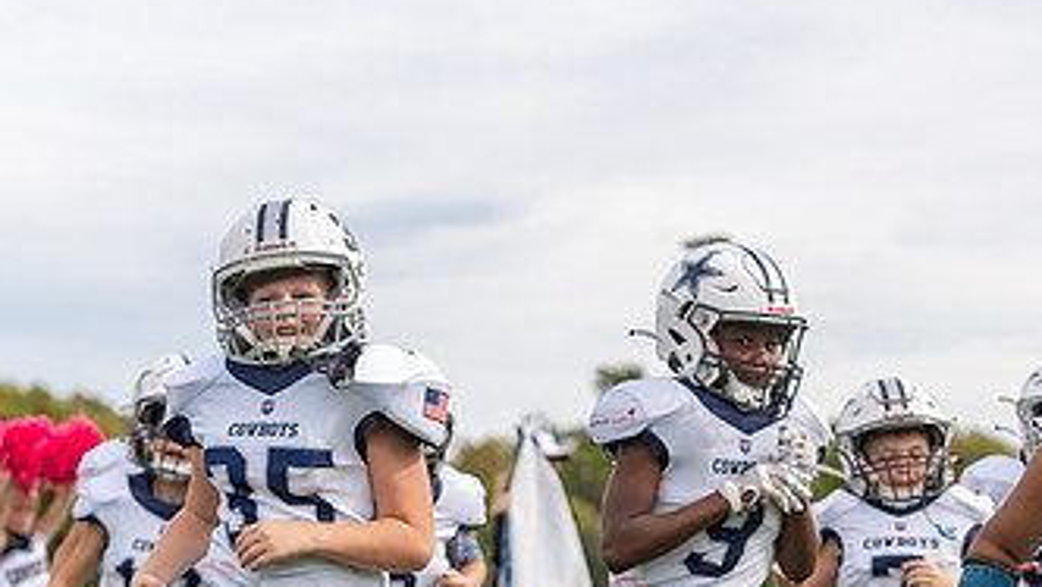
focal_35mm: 128
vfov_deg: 9.4
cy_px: 589
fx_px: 3538
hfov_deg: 16.7
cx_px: 656
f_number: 3.5
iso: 250
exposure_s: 1/1600
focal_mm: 70
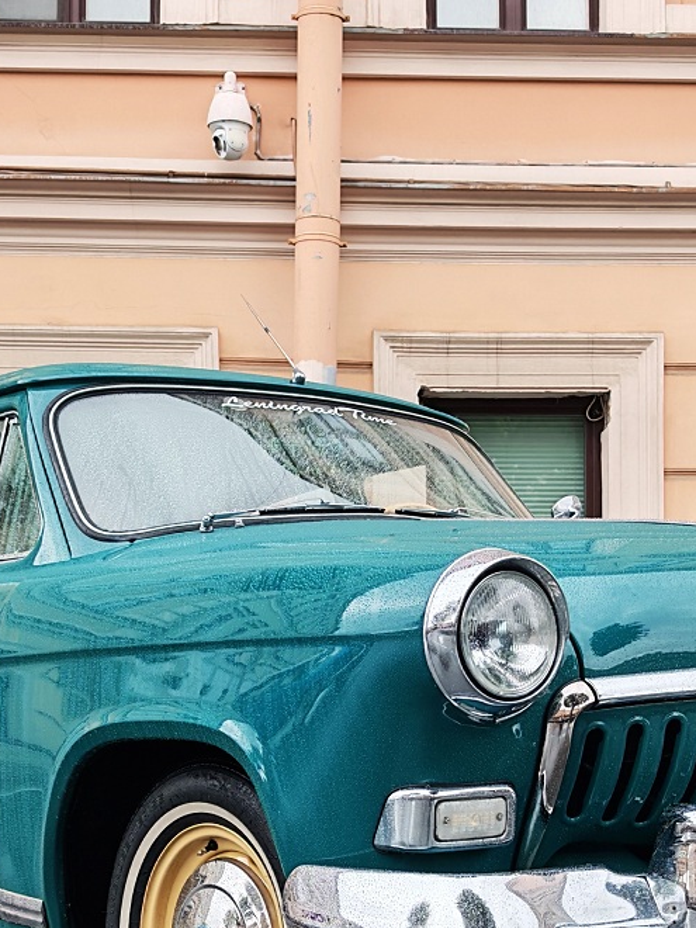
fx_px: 1689
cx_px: 395
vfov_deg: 30.5
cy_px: 608
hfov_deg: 23.3
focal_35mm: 63
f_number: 2
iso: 100
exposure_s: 1/170
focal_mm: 6.83
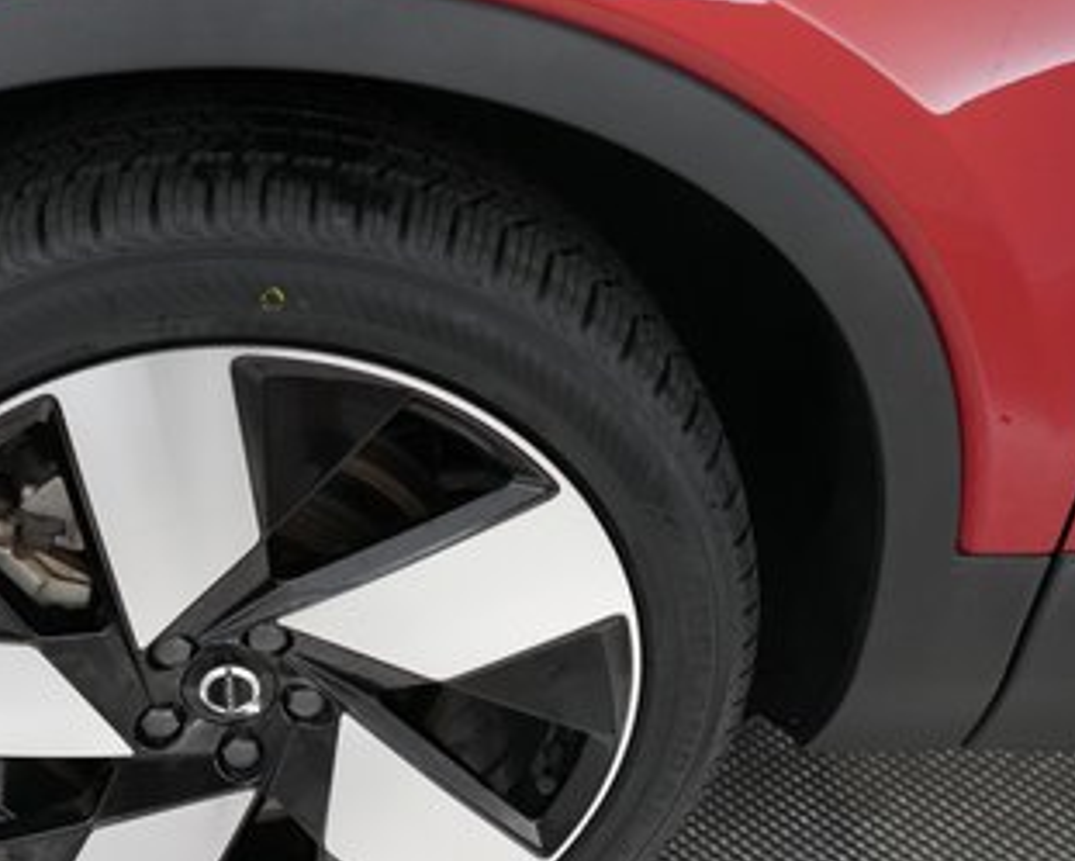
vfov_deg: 27.7
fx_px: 1719
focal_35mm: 54
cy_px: 664
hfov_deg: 33.8
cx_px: 232
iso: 4000
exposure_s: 1/250
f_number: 2.8
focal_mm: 28
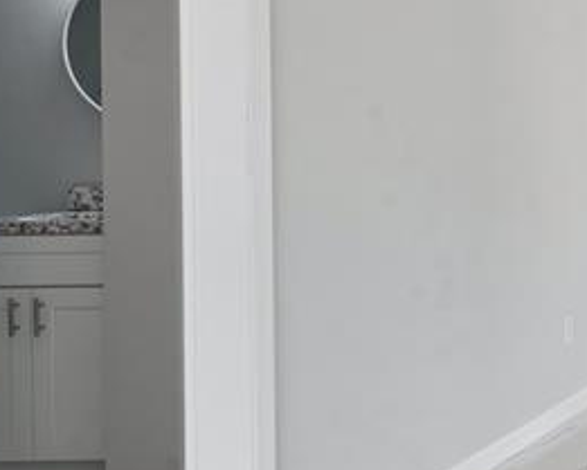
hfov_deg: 20.0
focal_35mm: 70
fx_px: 1217
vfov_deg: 21.7
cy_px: 116
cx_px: 1046
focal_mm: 19
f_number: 10
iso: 400
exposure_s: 1/80
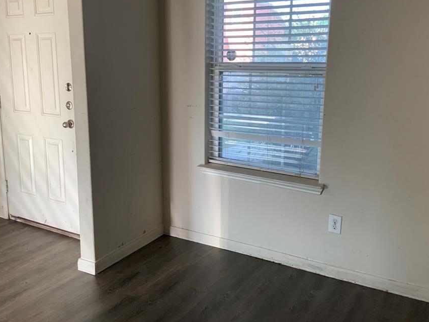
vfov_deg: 40.6
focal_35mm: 35
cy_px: 140
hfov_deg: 52.6
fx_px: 434
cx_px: 212
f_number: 1.8
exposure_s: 1/120
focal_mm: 3
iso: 50
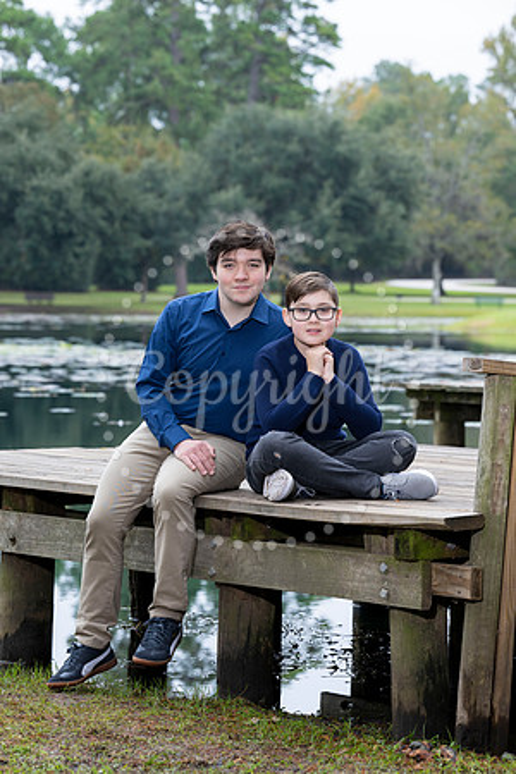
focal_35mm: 125
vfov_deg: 16.4
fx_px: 2687
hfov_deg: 11.0
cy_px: 387
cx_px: 258
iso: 320
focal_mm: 125
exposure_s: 1/125
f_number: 6.3
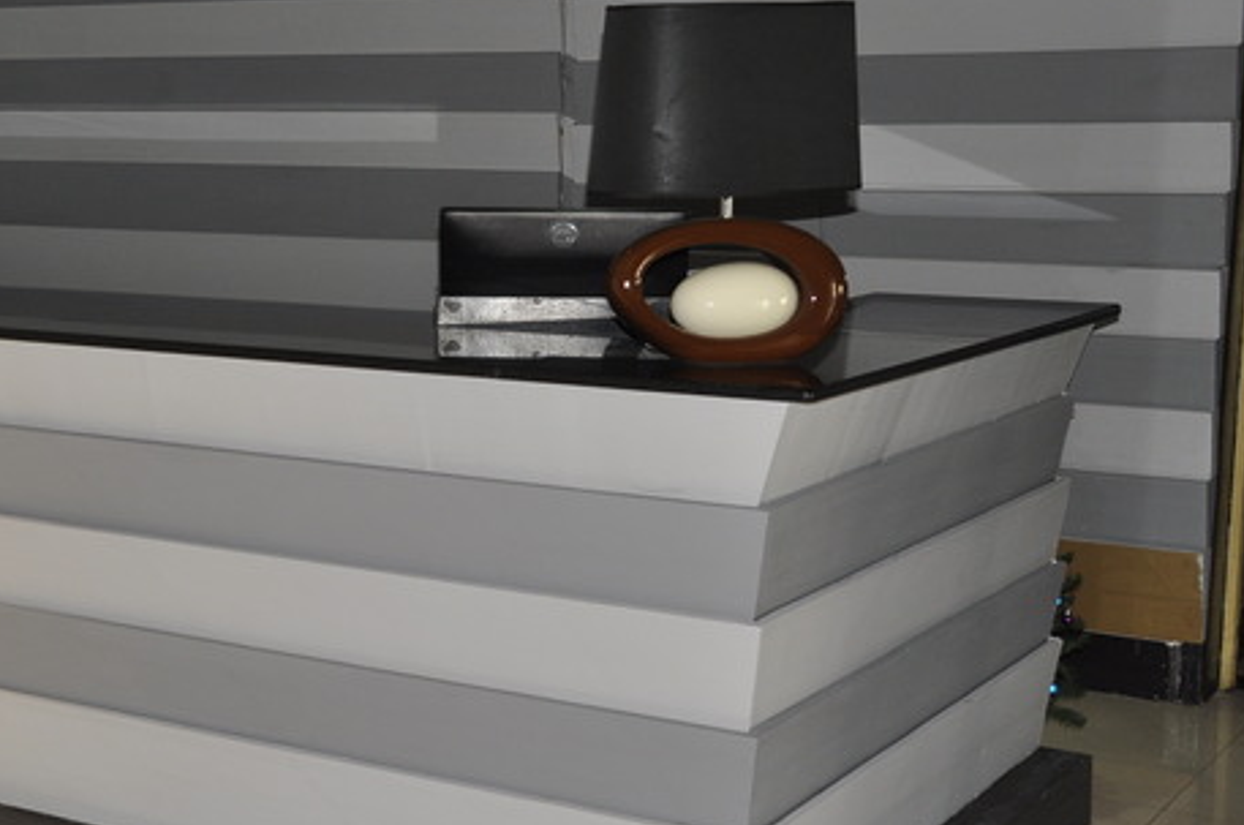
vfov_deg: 21.5
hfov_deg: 30.9
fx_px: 2173
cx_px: 191
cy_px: 404
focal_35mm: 63
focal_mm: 24
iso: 400
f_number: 3.8
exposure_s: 1/60
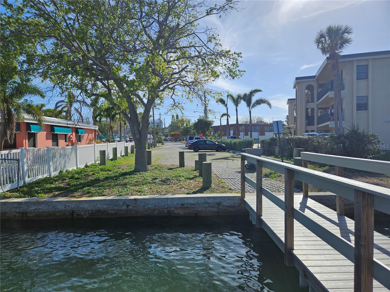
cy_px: 146
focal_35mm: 23
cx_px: 195
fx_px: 259
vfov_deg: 58.9
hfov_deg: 73.9
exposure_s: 1/2985
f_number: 1.8
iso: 25
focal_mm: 5.4
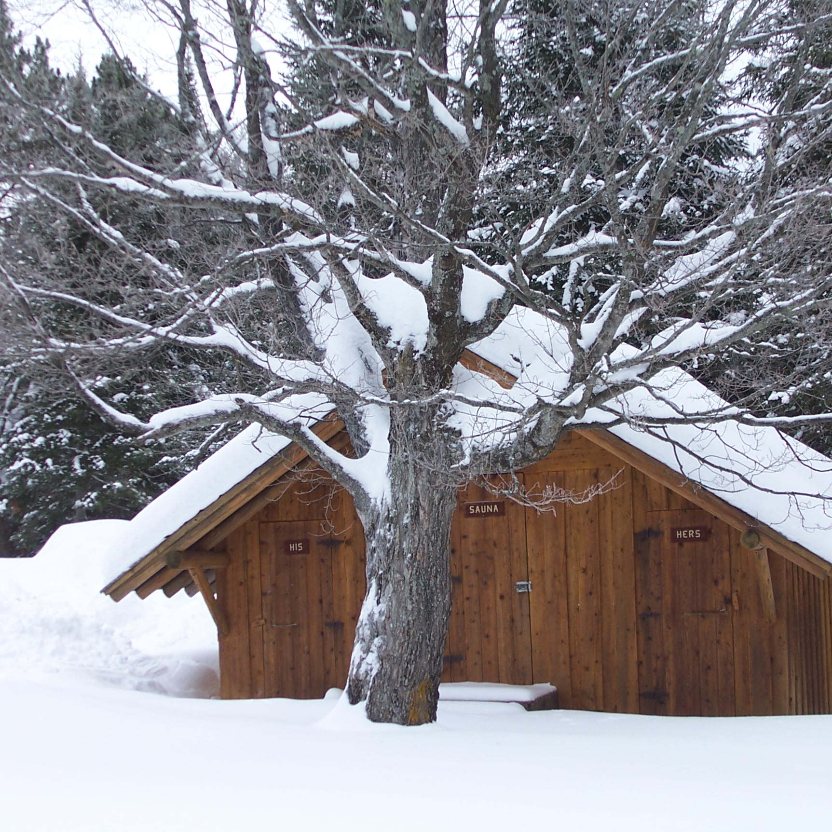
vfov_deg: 20.4
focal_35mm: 85
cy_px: 416
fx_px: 2311
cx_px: 486
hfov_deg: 20.4
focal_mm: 12.3
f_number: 3.4
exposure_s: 1/180
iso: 80
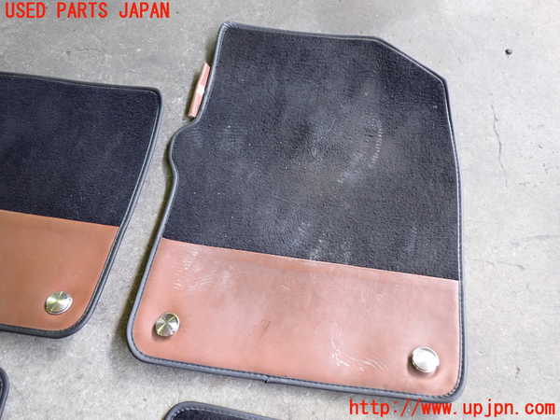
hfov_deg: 60.0
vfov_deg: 46.8
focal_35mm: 30
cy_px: 210
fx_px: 485
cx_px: 280
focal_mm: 5.4
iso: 200
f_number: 2.3
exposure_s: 1/30
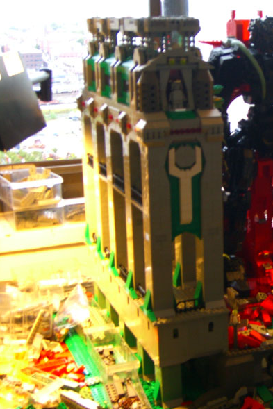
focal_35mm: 65
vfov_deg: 31.0
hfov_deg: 20.3
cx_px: 276
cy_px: 203
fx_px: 739
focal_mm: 9.5
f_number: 3.1
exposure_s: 1/8
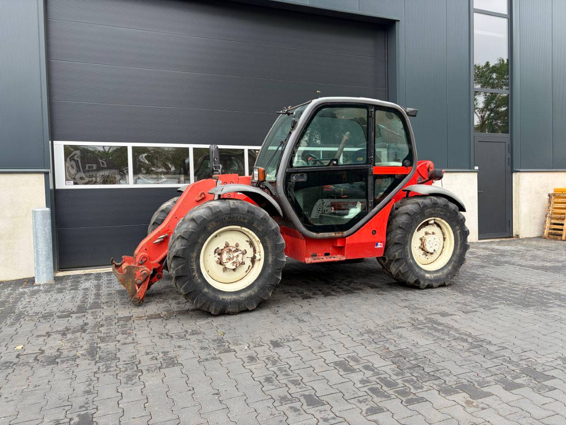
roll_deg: +2.3
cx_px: 283
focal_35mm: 26
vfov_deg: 53.1
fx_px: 425
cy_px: 212
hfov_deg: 67.3
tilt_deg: +1.1
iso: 32
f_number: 1.6
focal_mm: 5.96
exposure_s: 1/138
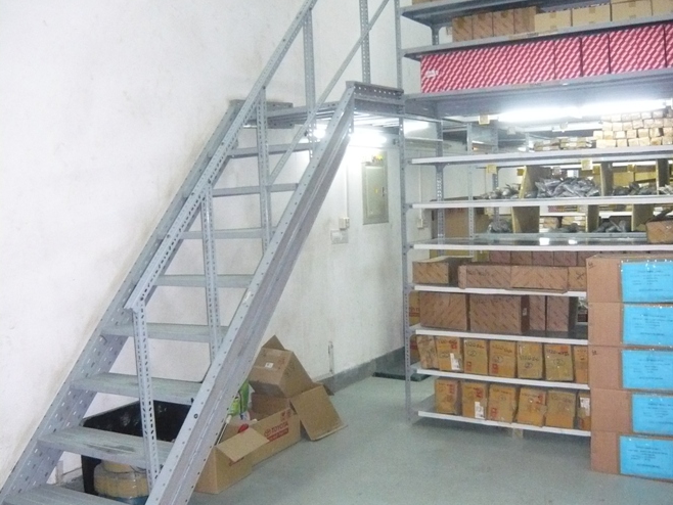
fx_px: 739
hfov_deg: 49.0
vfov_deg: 37.7
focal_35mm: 38
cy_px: 259
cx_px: 341
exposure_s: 1/30
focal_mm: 4.6
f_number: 2.8
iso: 640
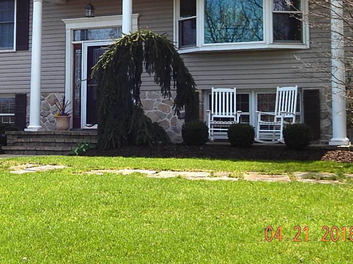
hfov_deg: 25.4
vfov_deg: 19.2
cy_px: 49
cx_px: 87
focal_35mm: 76
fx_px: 775
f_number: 3.6
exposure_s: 1/800
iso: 125
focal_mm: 7.7
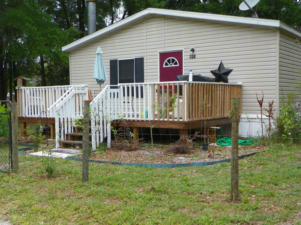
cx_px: 150
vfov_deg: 31.5
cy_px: 112
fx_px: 400
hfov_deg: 41.2
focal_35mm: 46
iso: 64
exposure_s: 1/160
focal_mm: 8.2
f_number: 3.2
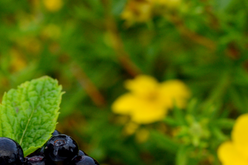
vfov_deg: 7.9
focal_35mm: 174
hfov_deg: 11.6
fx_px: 1199
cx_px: -22
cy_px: 139
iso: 220
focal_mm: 50
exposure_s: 1/125
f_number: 5.6
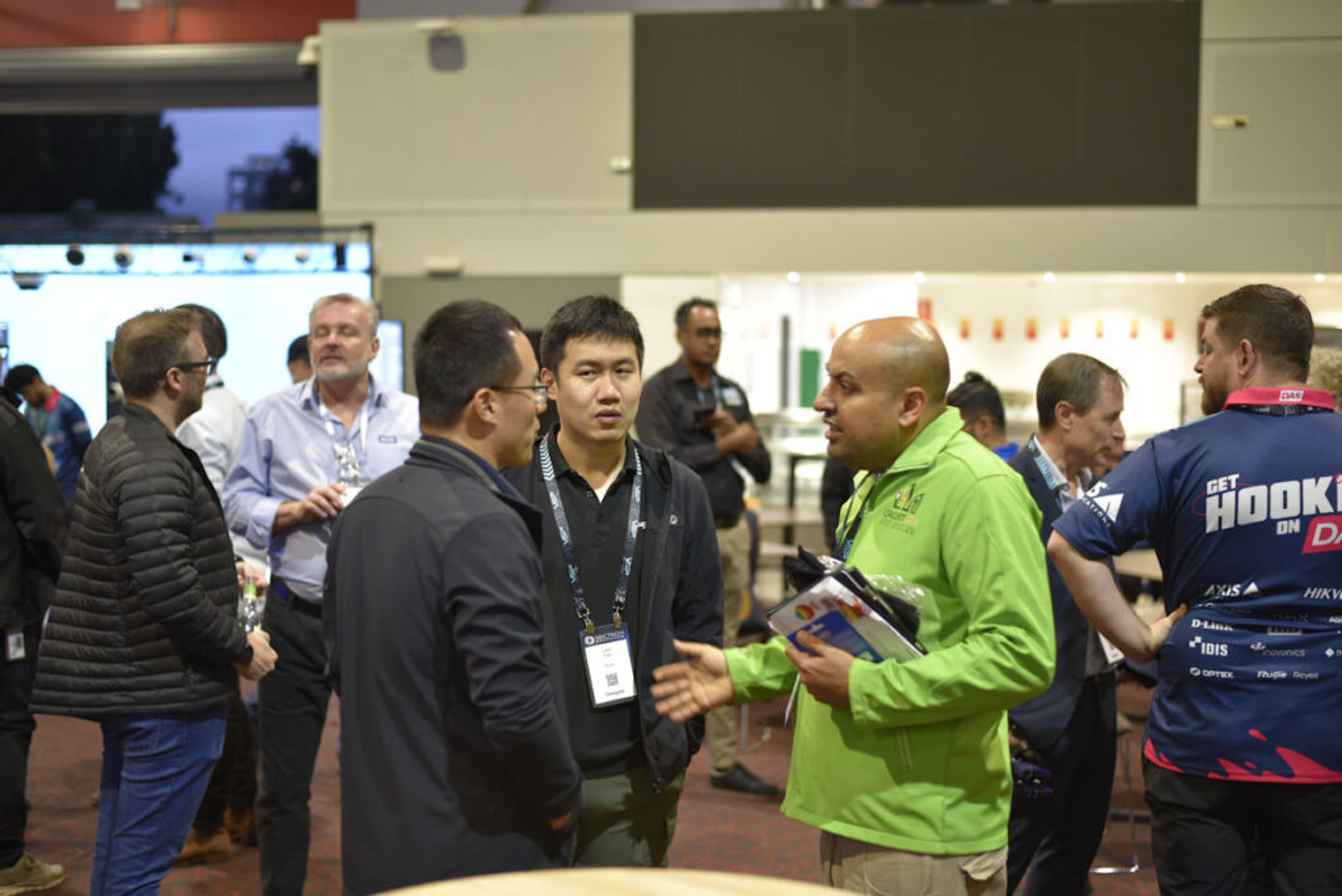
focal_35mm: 50
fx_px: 1865
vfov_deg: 27.0
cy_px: 448
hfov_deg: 39.6
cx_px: 671
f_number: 2
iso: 800
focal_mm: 50
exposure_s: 1/60
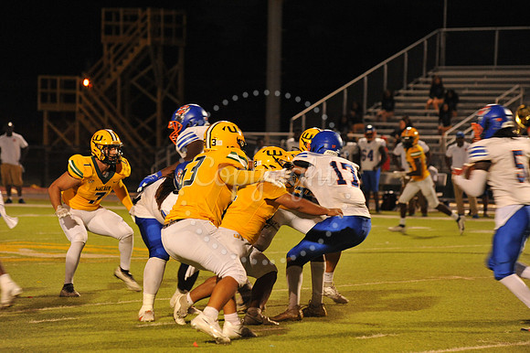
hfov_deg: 10.3
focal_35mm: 200
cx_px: 265
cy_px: 176
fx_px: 2943
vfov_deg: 6.9
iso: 3200
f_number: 5.6
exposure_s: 1/160
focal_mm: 200
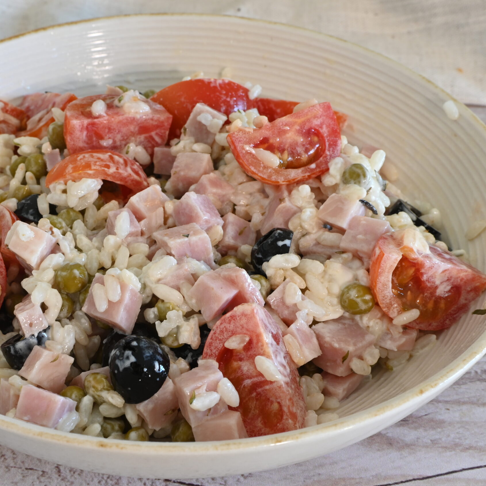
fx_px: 1064
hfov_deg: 25.6
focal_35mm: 67
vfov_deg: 25.7
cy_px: 245
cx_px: 166
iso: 250
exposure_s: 1/3
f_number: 11
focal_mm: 35
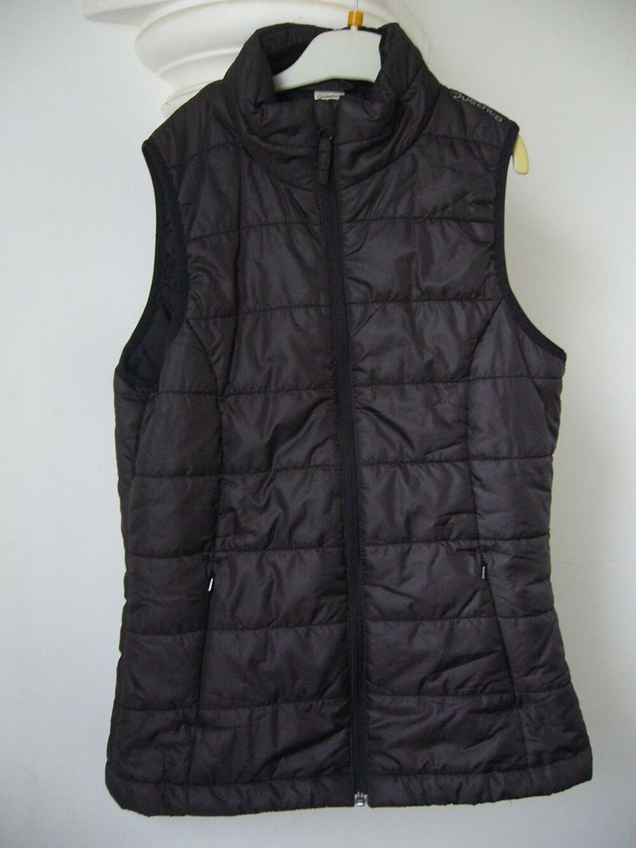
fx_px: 857
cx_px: 318
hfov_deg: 40.7
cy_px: 424
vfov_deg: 52.6
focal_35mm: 35
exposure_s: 1/8
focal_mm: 5.8
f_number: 2.8
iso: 200
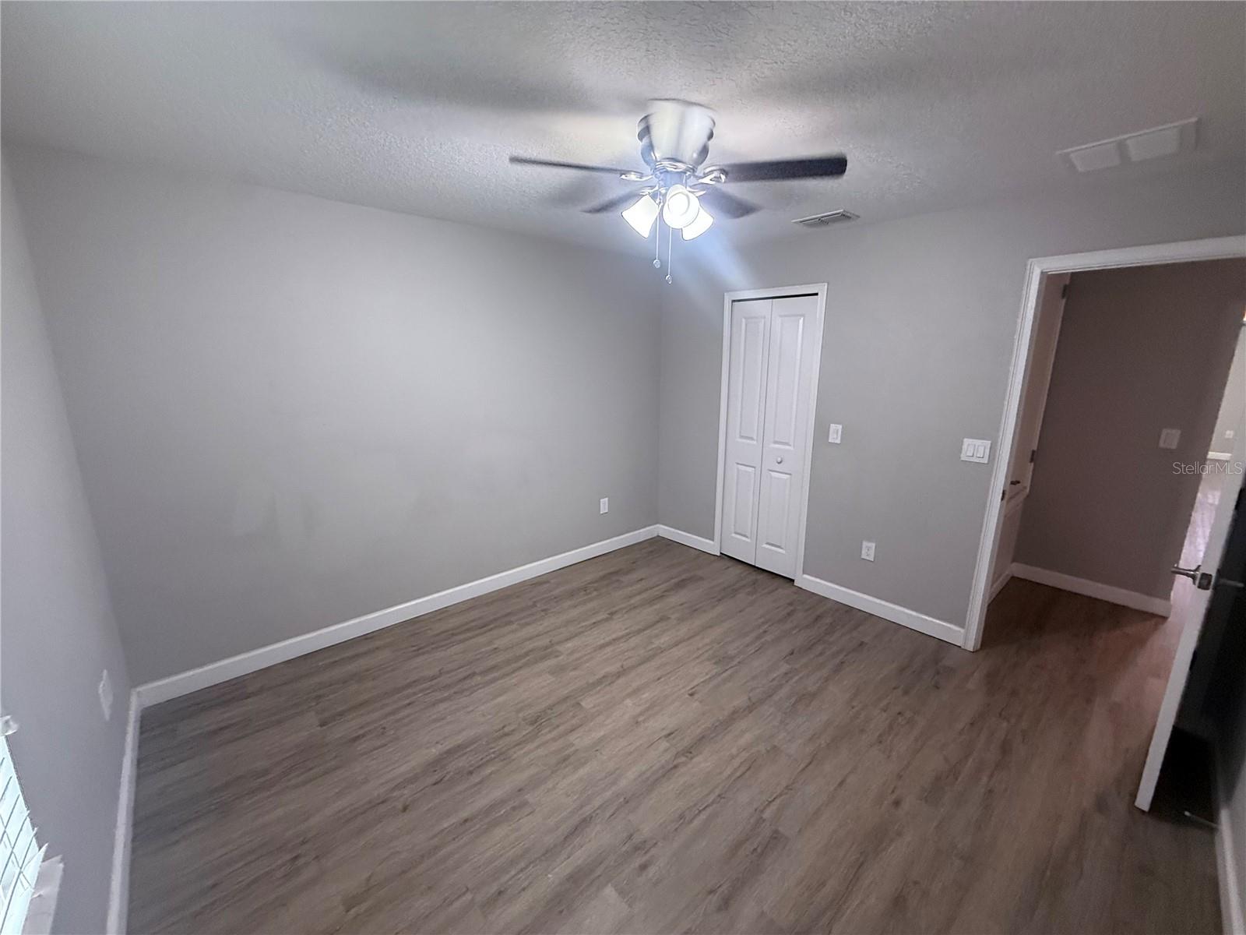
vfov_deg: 85.7
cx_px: 623
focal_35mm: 14
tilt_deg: -11.9
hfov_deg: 102.1
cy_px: 468
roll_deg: -0.8
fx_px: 504
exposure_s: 1/120
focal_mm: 2.22
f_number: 2.2
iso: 400
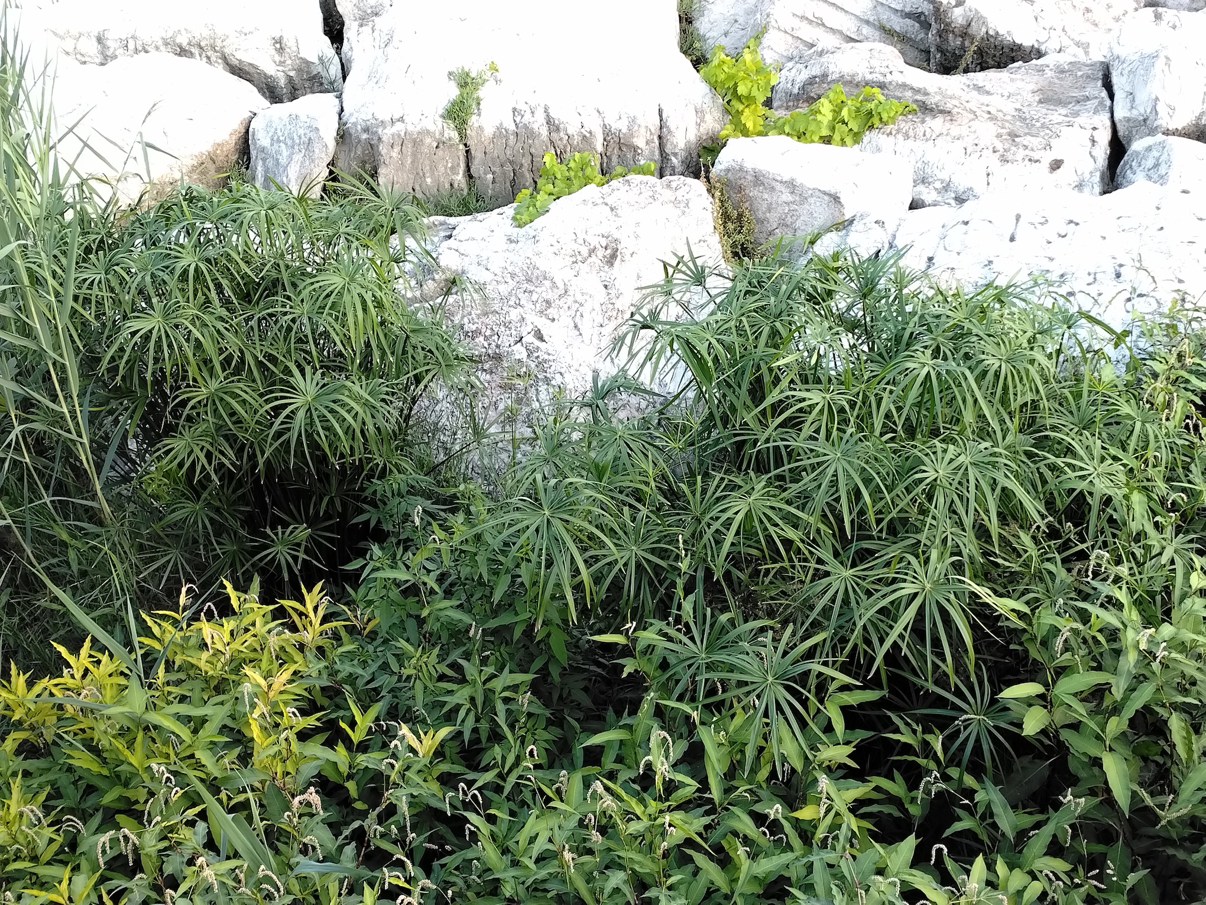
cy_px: 452
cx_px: 603
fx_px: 1498
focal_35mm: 43
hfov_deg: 43.9
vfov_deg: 33.6
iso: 281
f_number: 1.8
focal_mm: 4.05
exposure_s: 1/100
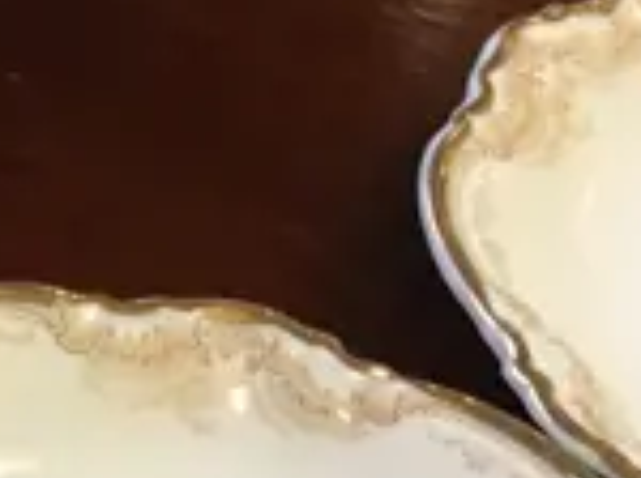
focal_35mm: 198
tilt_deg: -37.8
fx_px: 3661
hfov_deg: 8.7
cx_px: -1077
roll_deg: +2.6
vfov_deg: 7.4
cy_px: -141
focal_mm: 4.15
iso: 50
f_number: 2.2
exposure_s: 1/33
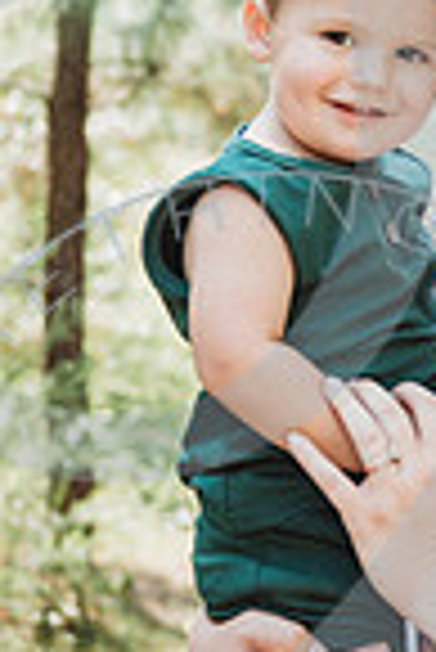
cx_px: 485
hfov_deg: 11.5
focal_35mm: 118
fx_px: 2138
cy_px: 247
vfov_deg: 17.3
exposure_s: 1/200
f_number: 2.8
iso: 100
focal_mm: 38
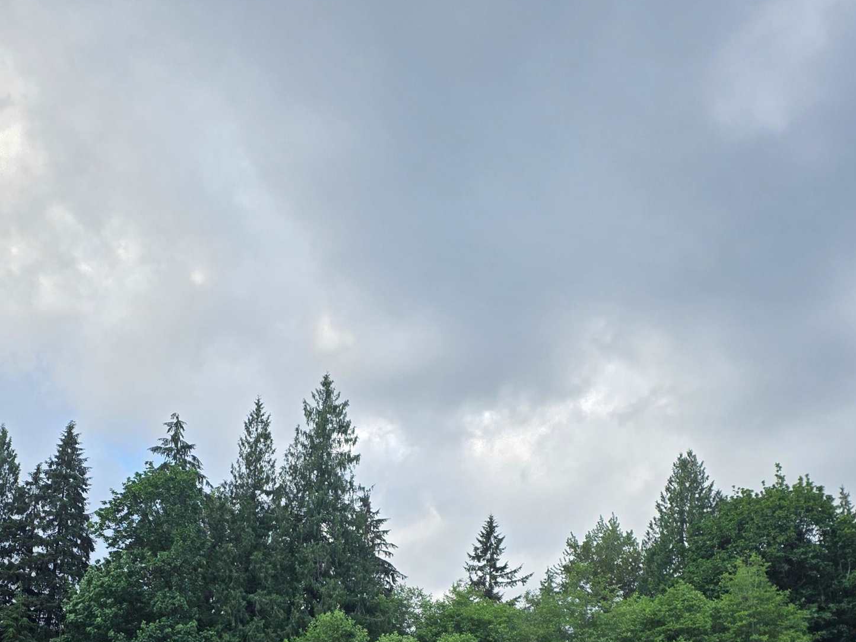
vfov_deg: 27.9
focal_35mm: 49
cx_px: 341
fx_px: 1211
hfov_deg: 38.8
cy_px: 647
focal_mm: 6.3
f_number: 1.7
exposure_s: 1/1563
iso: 80
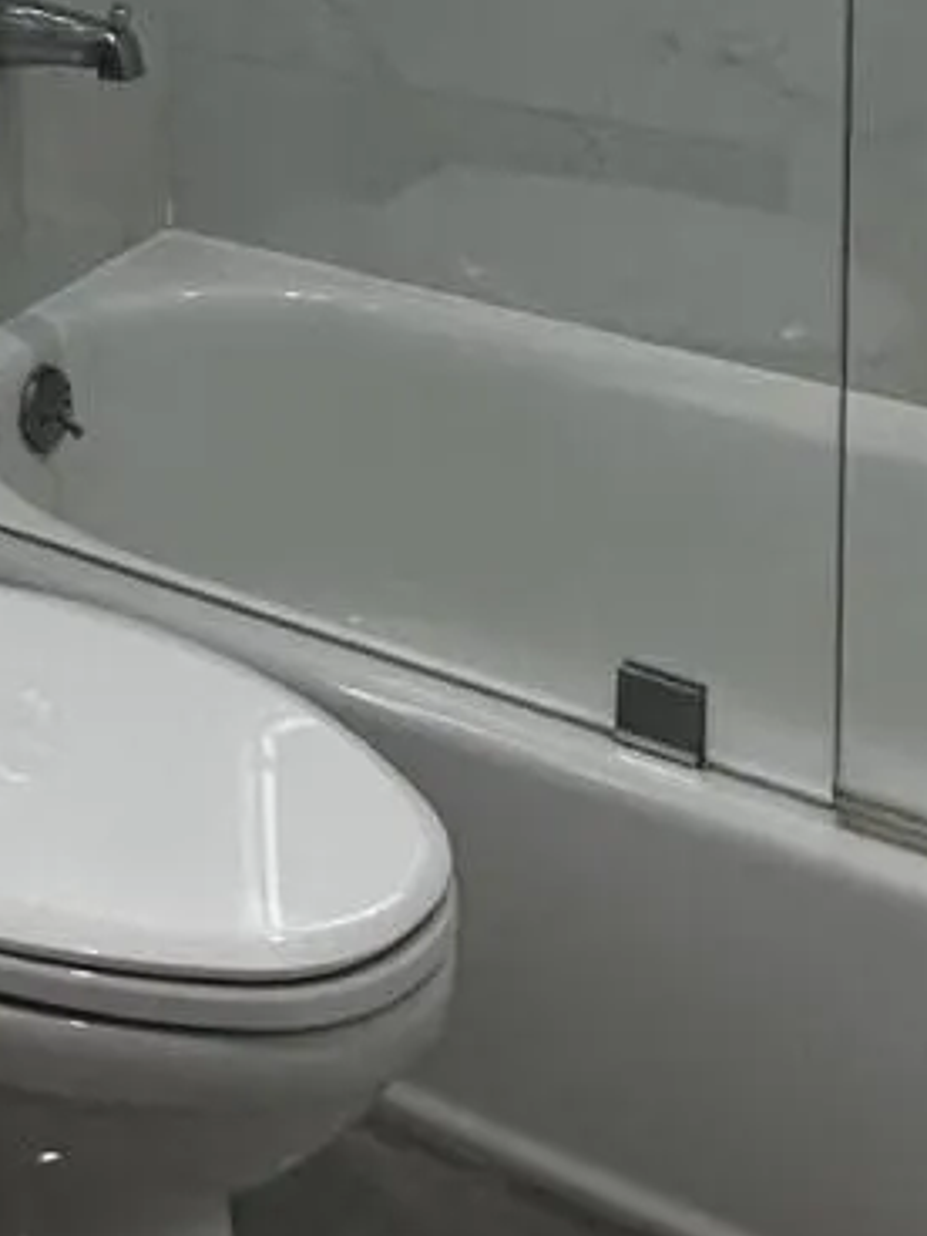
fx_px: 2714
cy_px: -420
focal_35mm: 76
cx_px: -635
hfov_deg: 16.8
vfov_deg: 22.6
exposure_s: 1/120
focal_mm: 2.22
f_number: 2.2
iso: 80
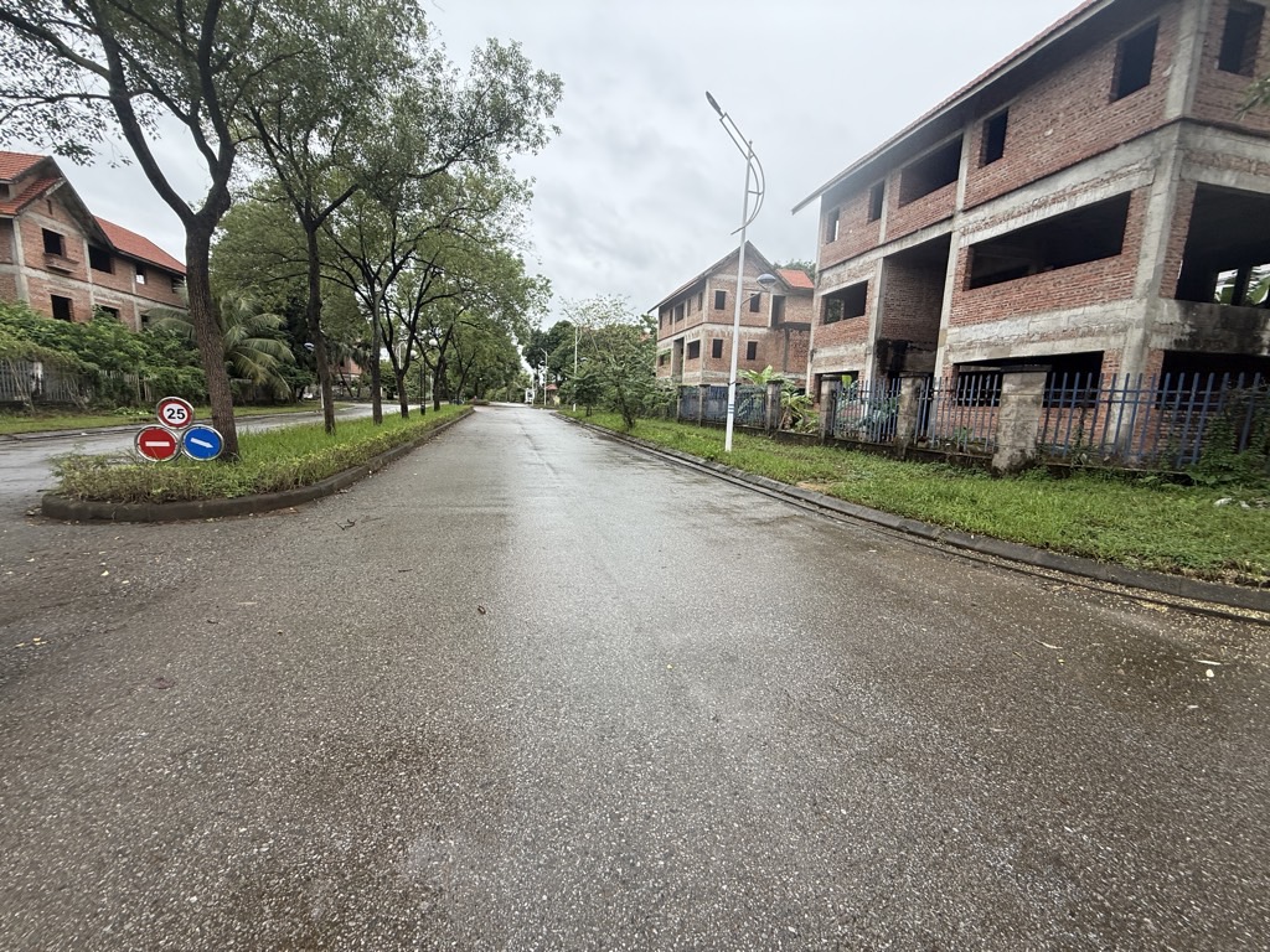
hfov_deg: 102.1
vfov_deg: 85.7
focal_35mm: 14
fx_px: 514
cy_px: 476
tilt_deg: -7.8
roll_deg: +1.5
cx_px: 635
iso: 64
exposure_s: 1/421
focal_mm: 2.22
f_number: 2.2
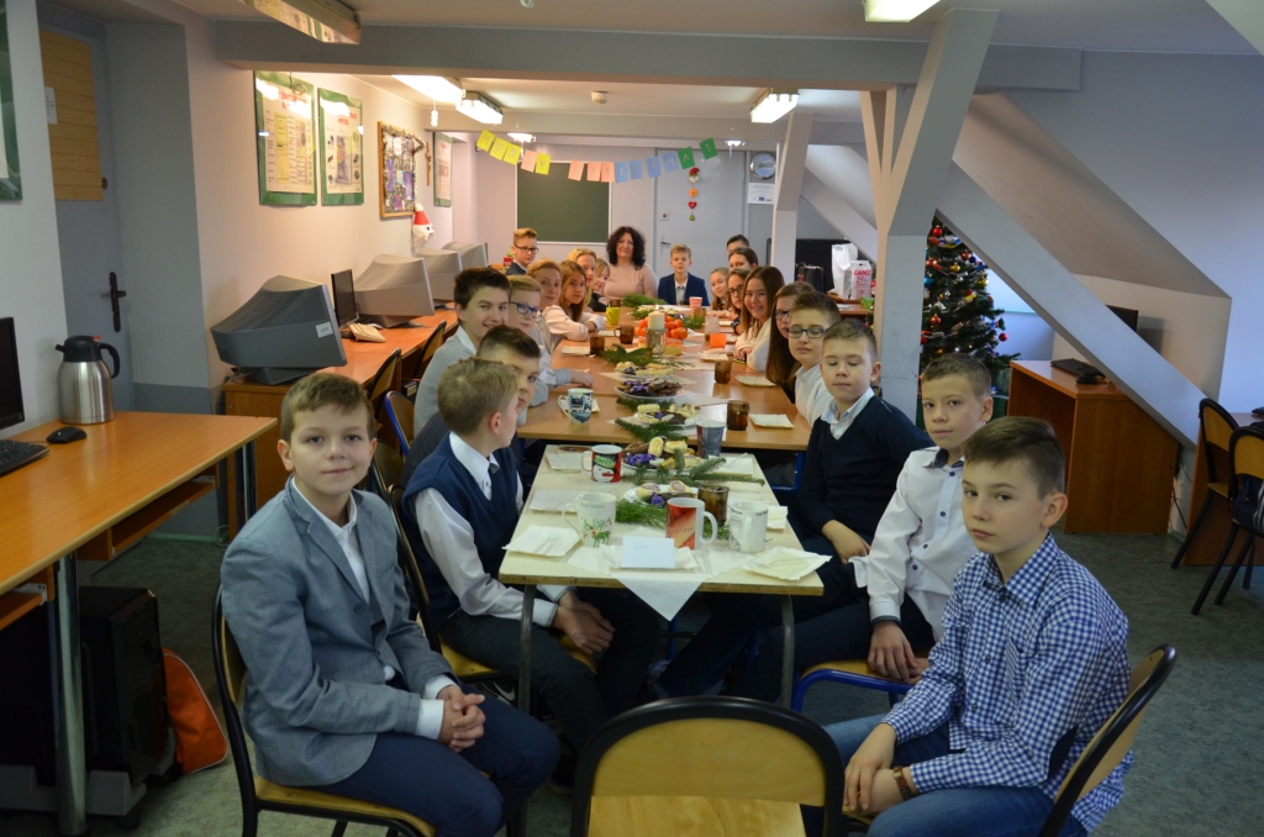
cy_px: 418
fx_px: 946
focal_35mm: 27
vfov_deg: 47.7
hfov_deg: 67.5
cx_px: 632
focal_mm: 18
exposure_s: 1/60
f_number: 4
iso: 560
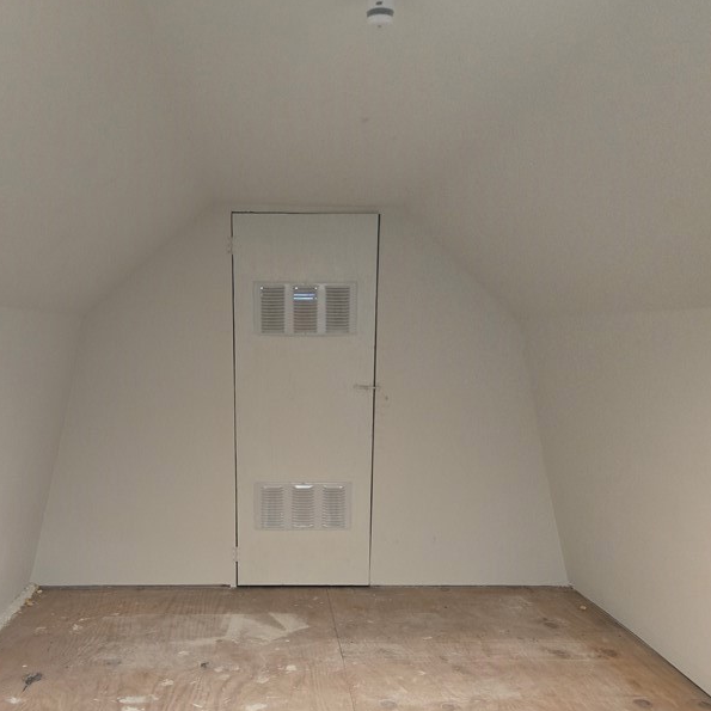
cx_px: 308
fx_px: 813
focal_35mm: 35
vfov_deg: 46.1
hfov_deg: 47.1
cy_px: 503
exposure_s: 1/60
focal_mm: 5.4
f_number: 1.8
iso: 640
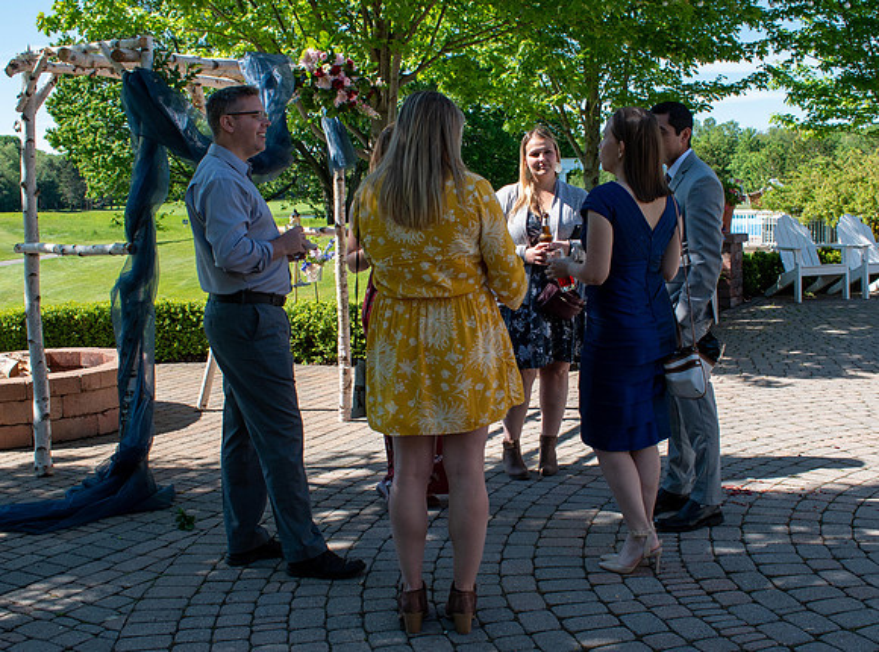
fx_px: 1186
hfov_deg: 40.6
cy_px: 304
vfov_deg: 30.7
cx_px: 462
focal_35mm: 47
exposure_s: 1/250
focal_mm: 24
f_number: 8
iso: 200
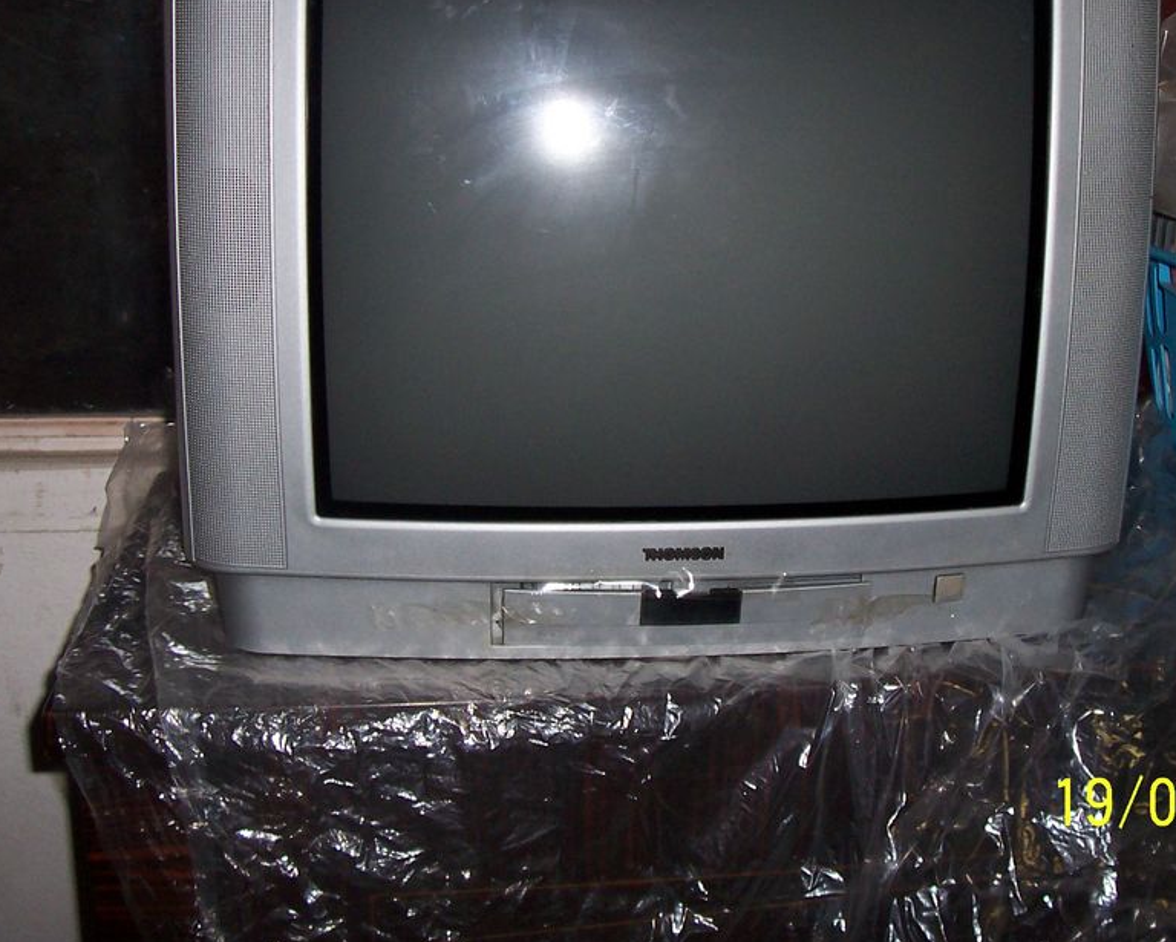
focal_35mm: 47
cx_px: 684
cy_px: 372
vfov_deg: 32.0
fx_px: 1636
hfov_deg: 39.4
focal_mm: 5.6
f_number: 2.8
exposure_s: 1/60
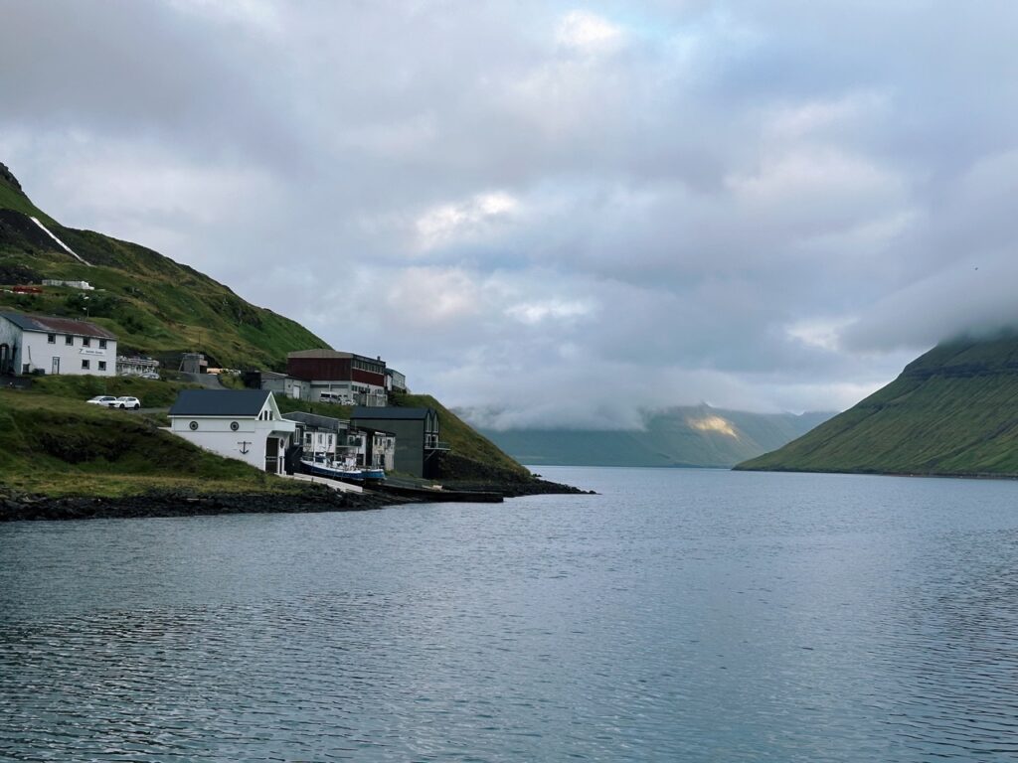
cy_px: 382
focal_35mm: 48
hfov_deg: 39.7
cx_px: 509
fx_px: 1412
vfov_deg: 30.3
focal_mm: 6.86
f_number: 1.78
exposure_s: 1/1272
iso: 64
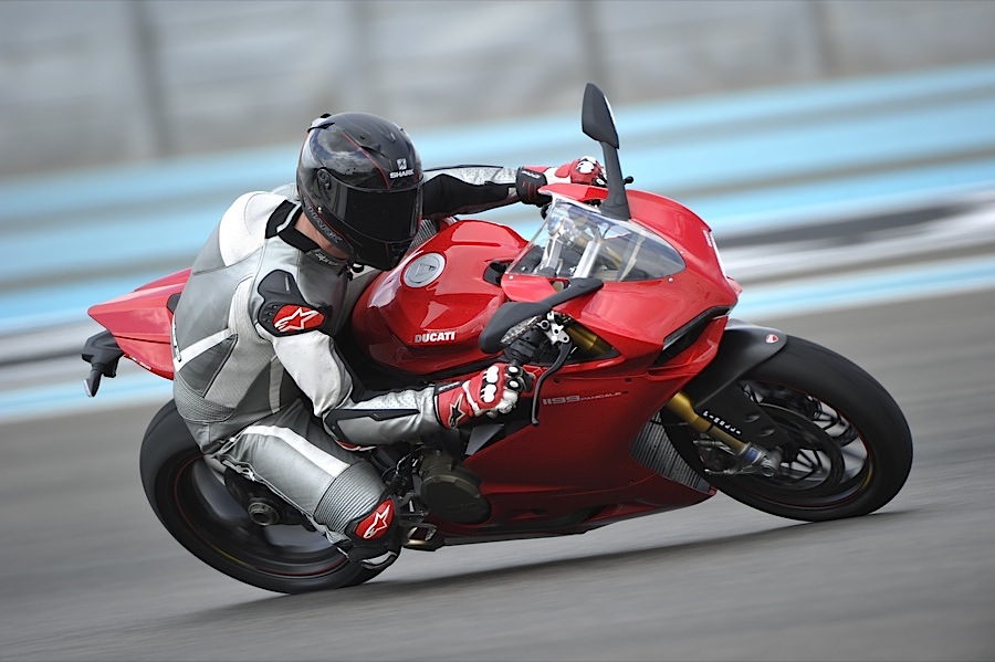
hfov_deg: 3.4
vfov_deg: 2.3
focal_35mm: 600
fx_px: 16574
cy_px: 331
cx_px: 498
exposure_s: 1/400
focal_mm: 600
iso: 100
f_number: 4
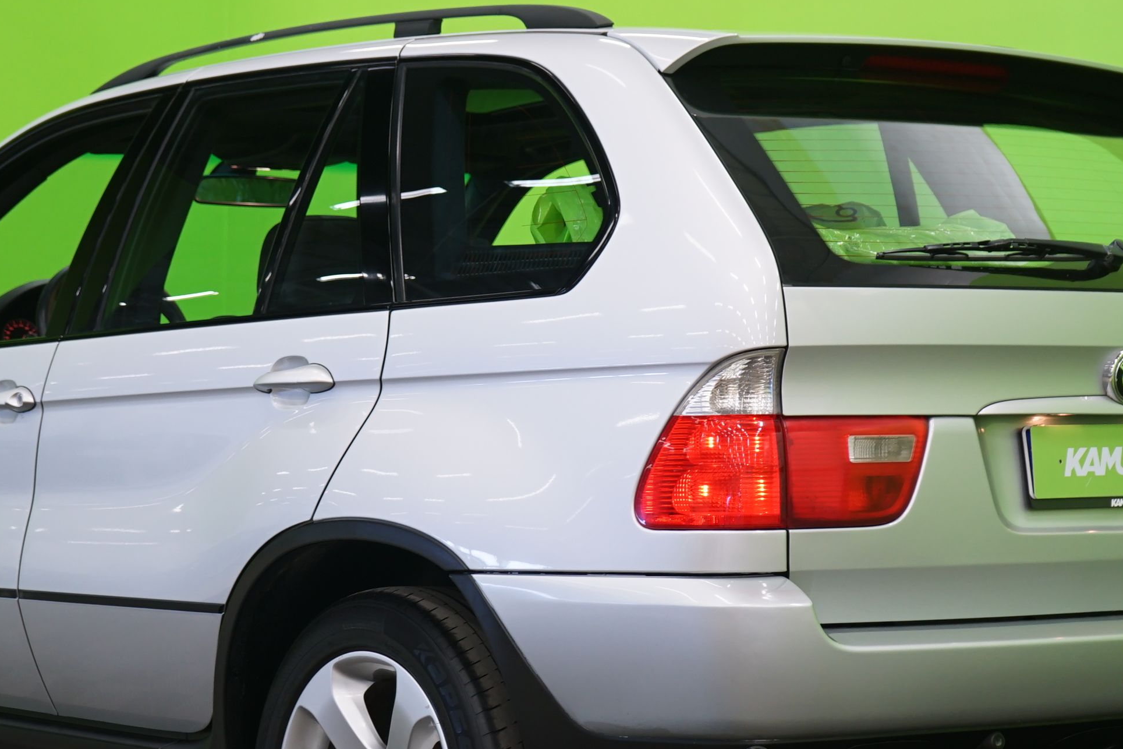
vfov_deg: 13.4
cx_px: 488
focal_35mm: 102
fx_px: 3182
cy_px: 432
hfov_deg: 20.0
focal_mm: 50
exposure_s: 1/8
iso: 400
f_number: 4.5
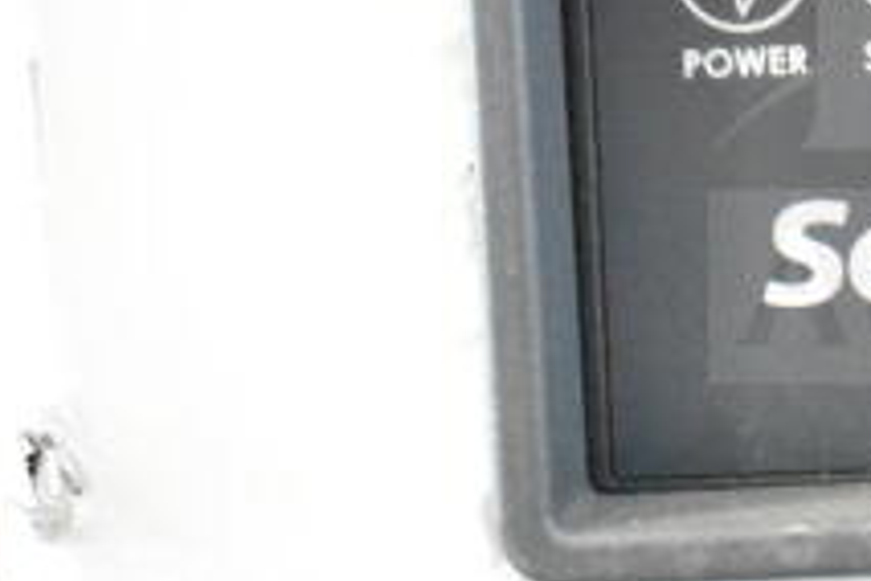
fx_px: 3228
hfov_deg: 14.6
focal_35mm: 133
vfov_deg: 10.2
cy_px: 59
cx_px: 1165
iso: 18000
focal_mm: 31
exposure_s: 1/50
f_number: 4.2
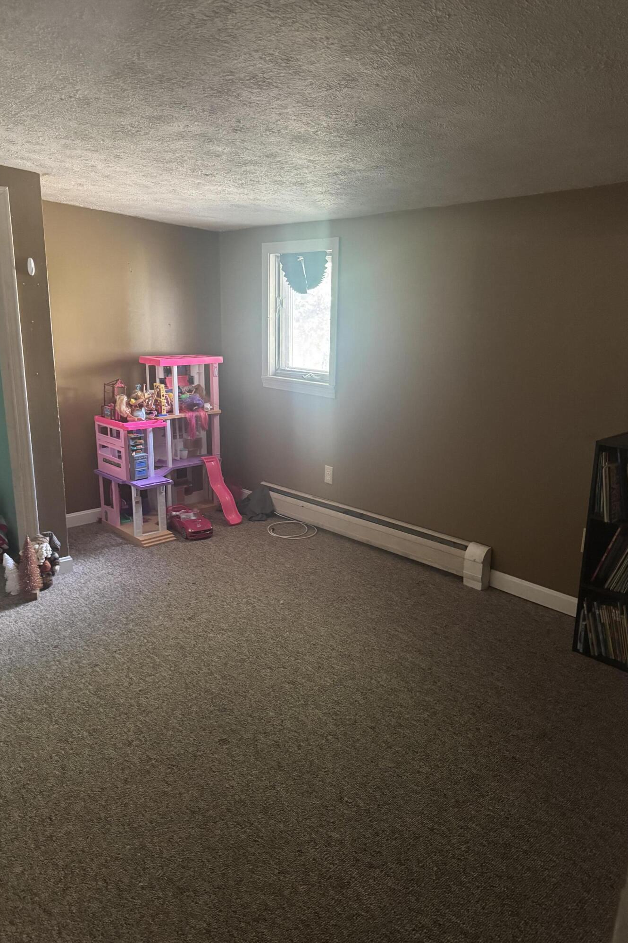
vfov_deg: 71.5
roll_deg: -1.5
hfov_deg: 51.2
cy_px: 472
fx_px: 654
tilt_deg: -14.9
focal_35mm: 25
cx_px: 294
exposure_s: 1/40
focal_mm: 6.76
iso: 1000
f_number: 1.78
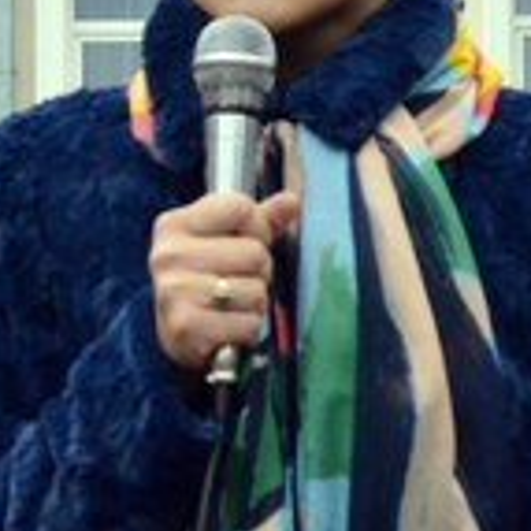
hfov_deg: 6.1
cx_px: -41
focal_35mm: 287
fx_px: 4981
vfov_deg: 6.1
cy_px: 273
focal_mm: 46
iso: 1800
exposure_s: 1/2000
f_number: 5.3
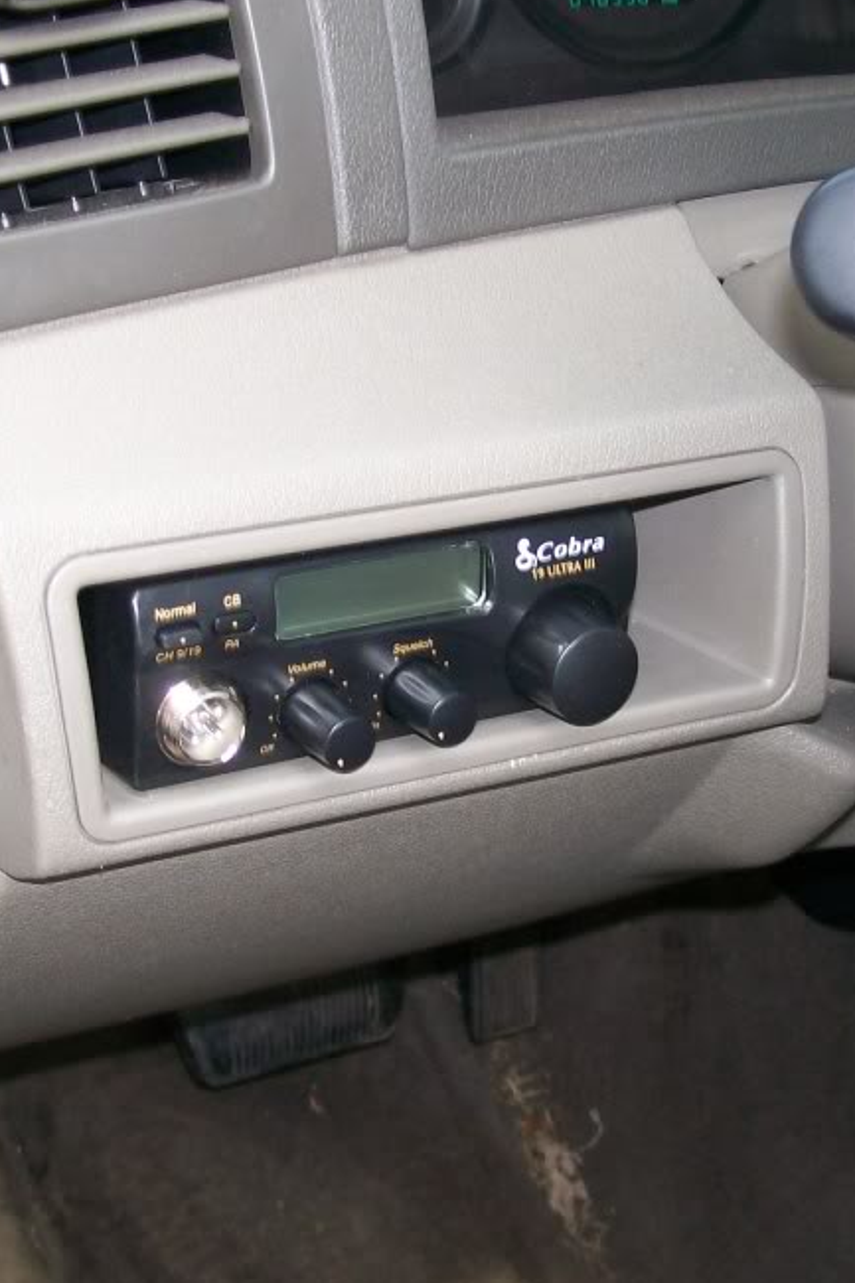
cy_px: 695
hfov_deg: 23.0
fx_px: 2103
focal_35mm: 59
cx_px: 427
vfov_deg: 33.9
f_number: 2.7
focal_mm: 6
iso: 80
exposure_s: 1/64
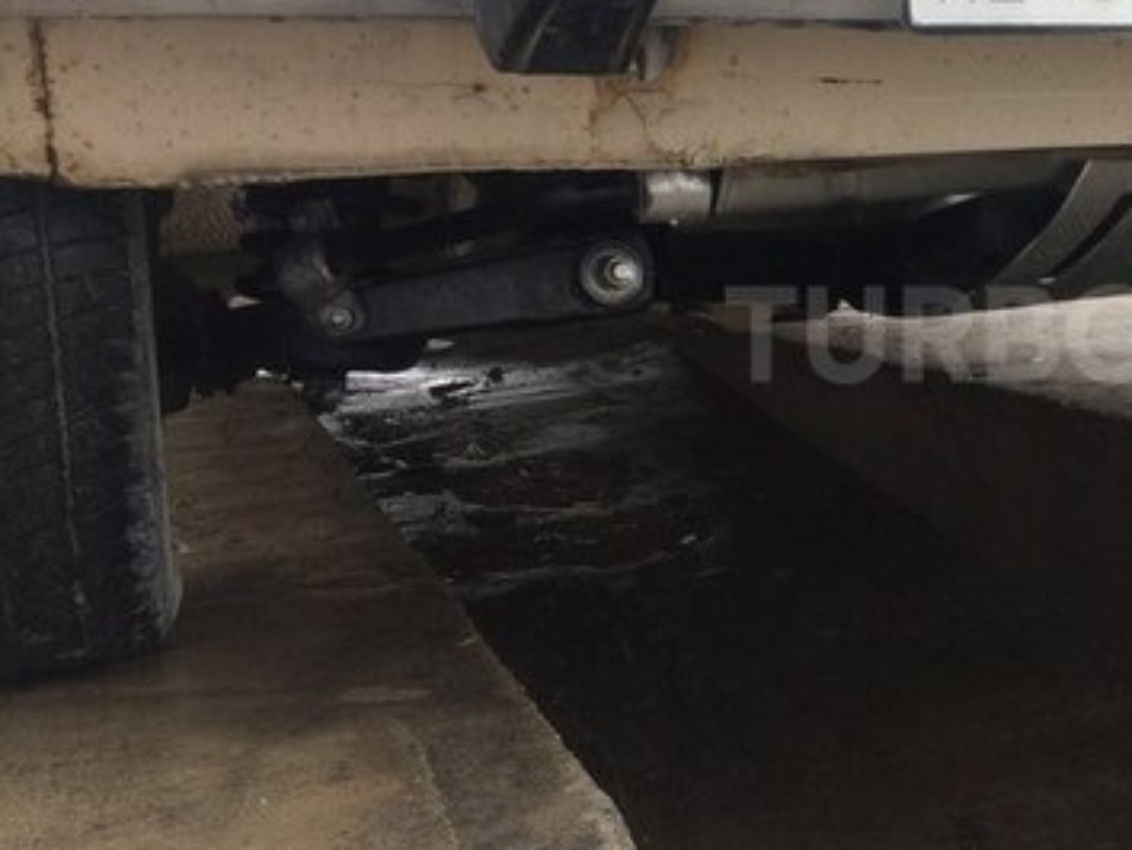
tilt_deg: -12.6
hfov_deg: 33.4
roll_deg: +1.9
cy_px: 334
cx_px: 1052
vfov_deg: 27.0
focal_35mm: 54
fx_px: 1767
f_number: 2.2
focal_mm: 4.15
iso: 32
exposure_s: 1/50
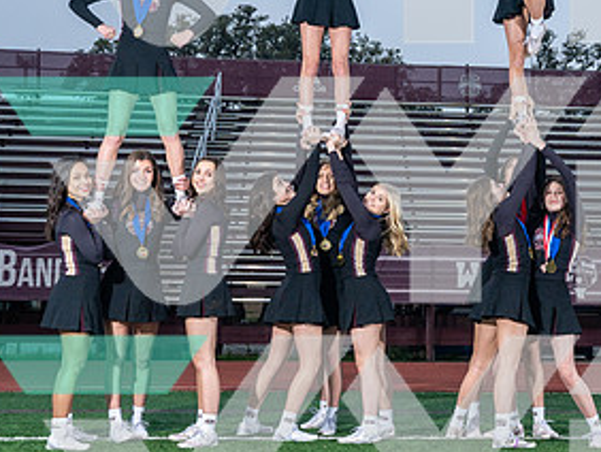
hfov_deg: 23.3
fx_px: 1425
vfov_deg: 18.0
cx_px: 522
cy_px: 182
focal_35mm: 82
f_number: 8
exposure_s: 1/250
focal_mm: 40
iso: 200
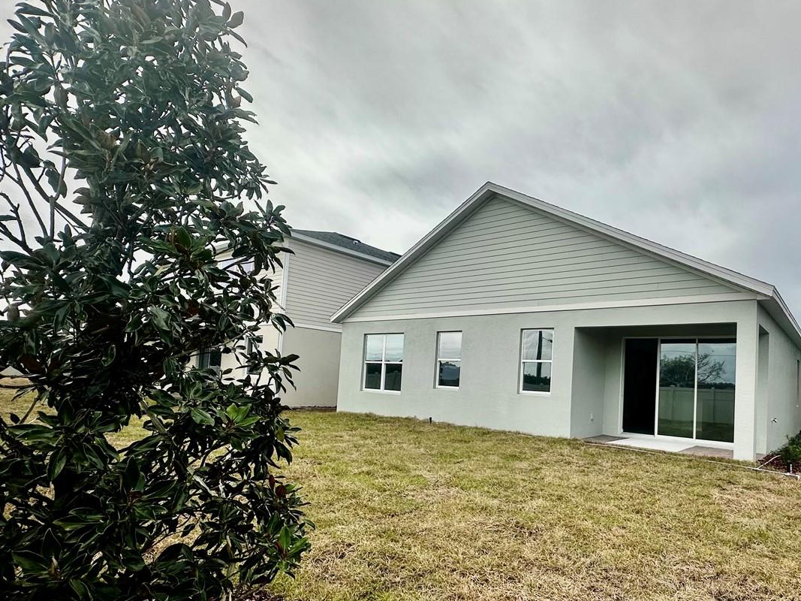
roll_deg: -3.3
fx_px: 486
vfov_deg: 62.9
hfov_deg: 77.6
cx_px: 498
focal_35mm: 21
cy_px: 360
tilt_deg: +2.4
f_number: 2.2
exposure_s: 1/1667
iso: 50
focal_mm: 2.22
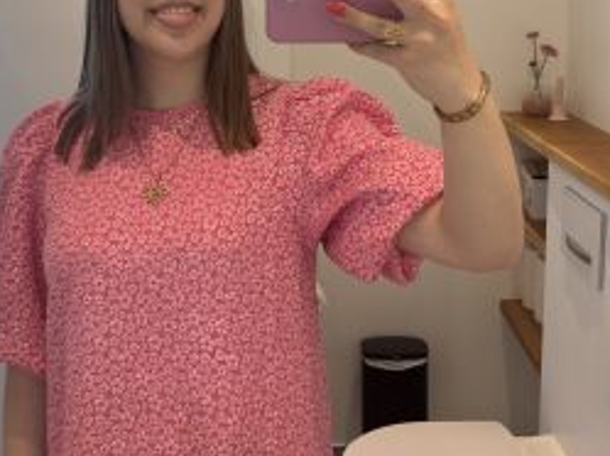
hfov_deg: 40.5
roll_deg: +0.2
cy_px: 92
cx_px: 289
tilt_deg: -7.4
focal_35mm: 47
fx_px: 827
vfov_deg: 30.1
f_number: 1.6
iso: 80
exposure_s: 1/100
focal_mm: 5.96
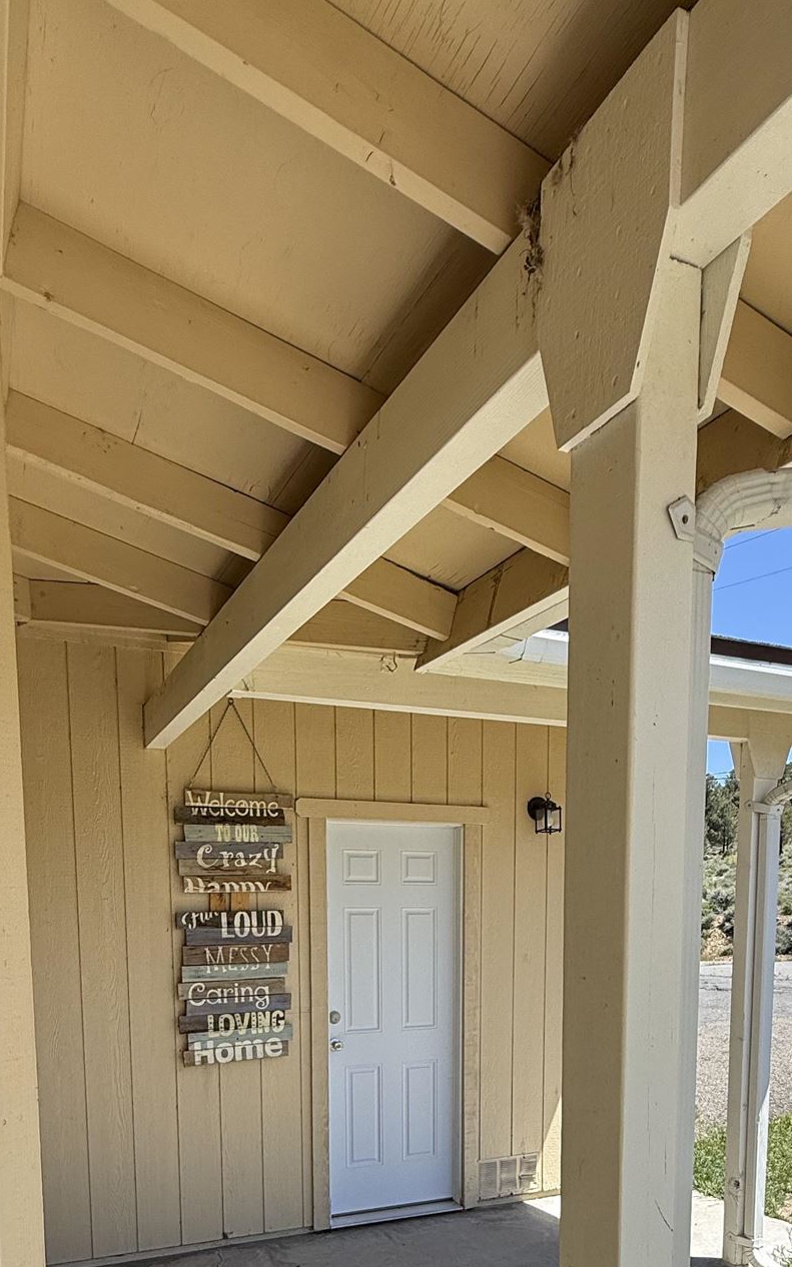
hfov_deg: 46.0
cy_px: 1022
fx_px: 933
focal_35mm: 27
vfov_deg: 62.4
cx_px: 387
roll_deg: +0.2
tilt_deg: -6.4
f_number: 2.2
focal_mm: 2.22
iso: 50
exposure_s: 1/970
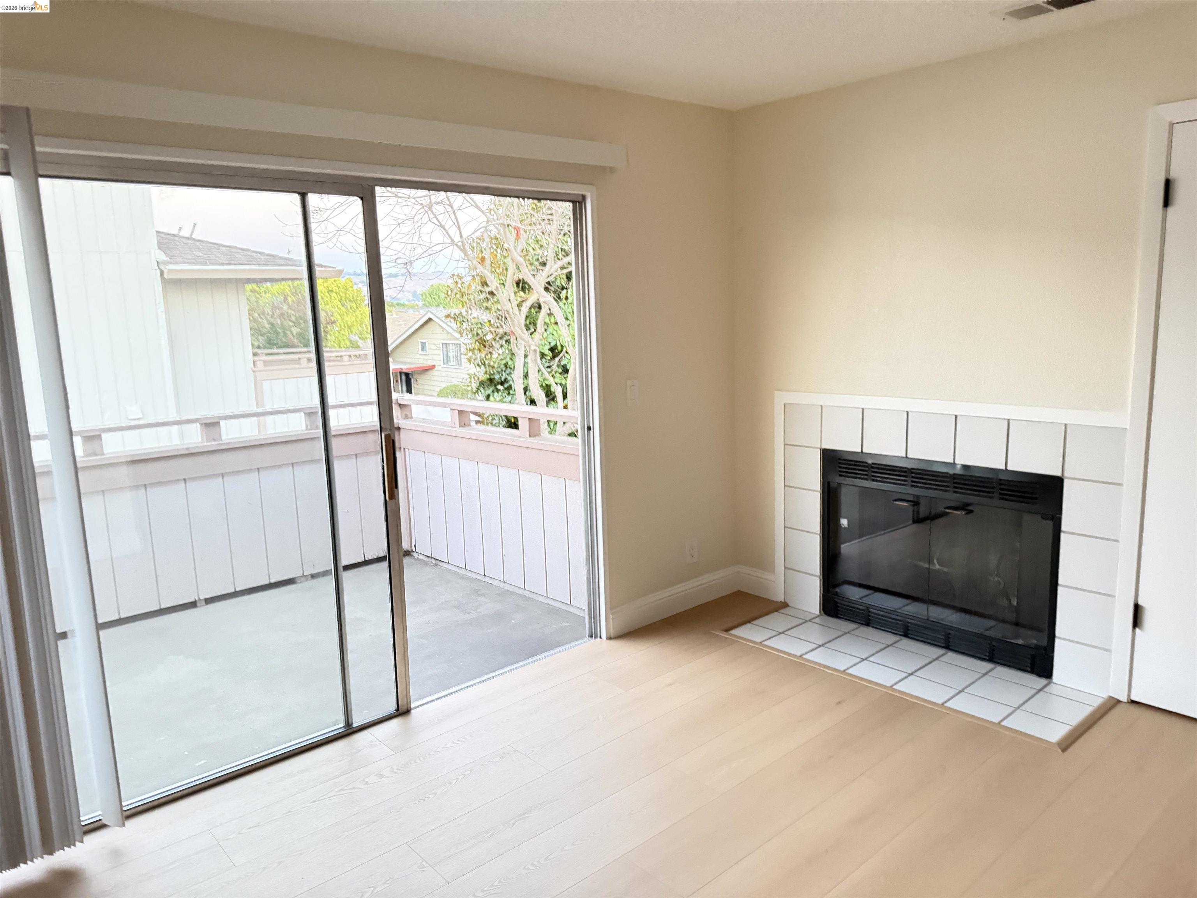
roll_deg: +2.0
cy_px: 449
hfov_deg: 71.6
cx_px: 598
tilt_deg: -8.5
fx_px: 830
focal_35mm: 24
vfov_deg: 56.8
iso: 1250
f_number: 1.78
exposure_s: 1/30
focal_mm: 6.76
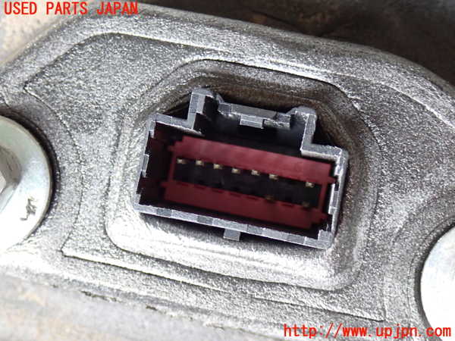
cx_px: 228
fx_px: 933
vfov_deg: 20.7
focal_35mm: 71
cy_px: 170
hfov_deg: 27.4
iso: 800
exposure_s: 1/30
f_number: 3.9
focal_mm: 12.73
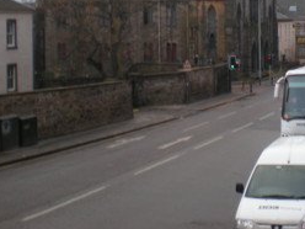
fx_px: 608
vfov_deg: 20.9
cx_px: 252
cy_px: 23
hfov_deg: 27.5
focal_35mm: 69
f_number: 3.1
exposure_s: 1/114
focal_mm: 6.3
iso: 64
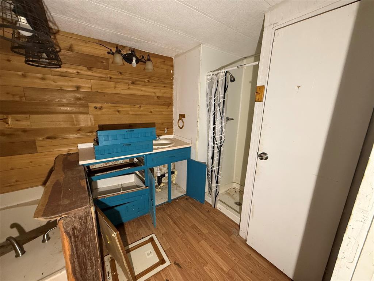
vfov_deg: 85.7
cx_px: 187
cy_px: 140
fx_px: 151
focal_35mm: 14
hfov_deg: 102.1
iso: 320
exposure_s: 1/60
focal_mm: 2.22
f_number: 2.2
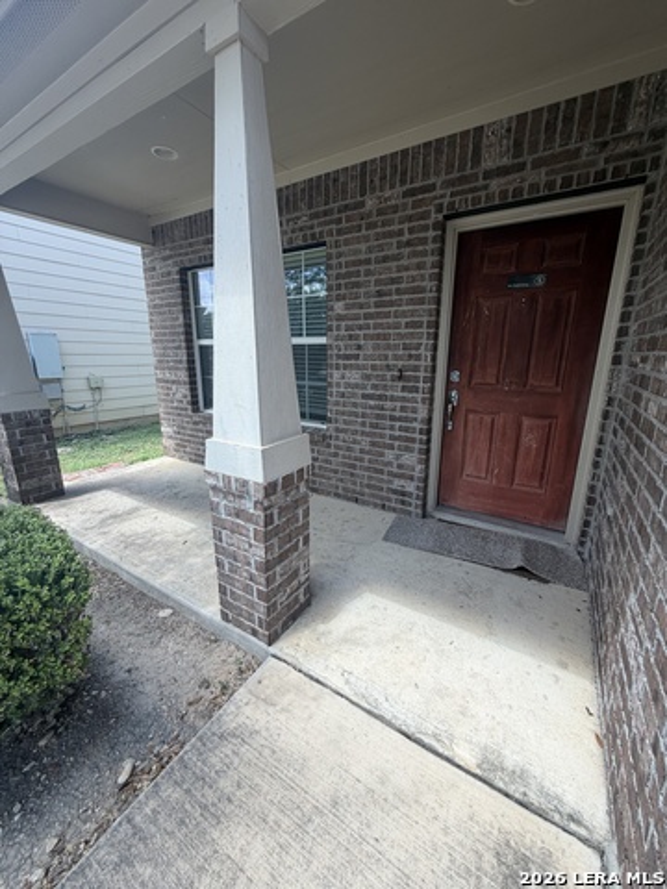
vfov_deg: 102.1
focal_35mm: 14
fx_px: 360
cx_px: 334
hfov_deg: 85.7
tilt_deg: -14.2
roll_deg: -1.0
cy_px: 444
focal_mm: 2.22
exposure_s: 1/277
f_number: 2.2
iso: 50
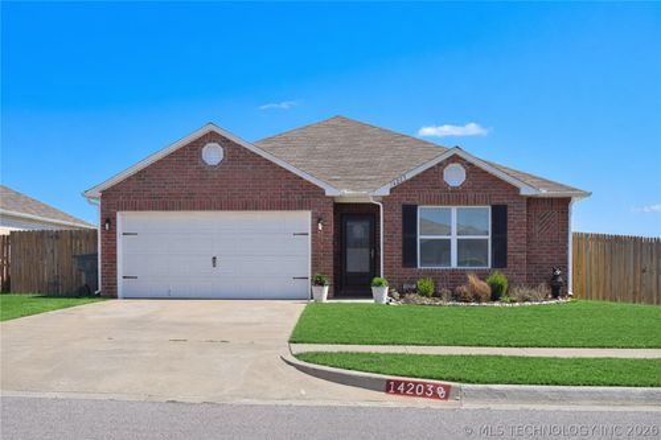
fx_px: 743
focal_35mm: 40
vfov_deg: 33.0
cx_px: 330
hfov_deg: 47.9
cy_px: 220
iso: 100
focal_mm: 27
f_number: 7.1
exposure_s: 1/80
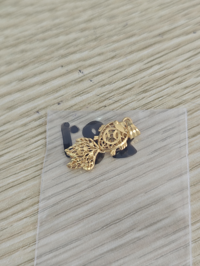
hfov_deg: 31.5
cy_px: 133
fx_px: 354
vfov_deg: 41.2
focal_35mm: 46
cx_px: 100
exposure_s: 1/105
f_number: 1.6
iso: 160
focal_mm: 6.55
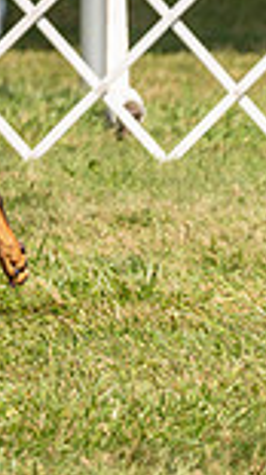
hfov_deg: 1.7
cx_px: -509
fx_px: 8742
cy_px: -144
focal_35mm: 696
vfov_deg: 3.1
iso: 200
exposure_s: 1/3200
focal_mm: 152
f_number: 2.8
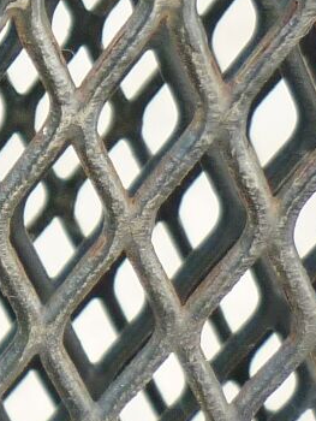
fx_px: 2346
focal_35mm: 193
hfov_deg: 7.2
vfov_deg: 10.1
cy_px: -71
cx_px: -454
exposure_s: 1/125
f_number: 2.8
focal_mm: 5.5
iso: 80
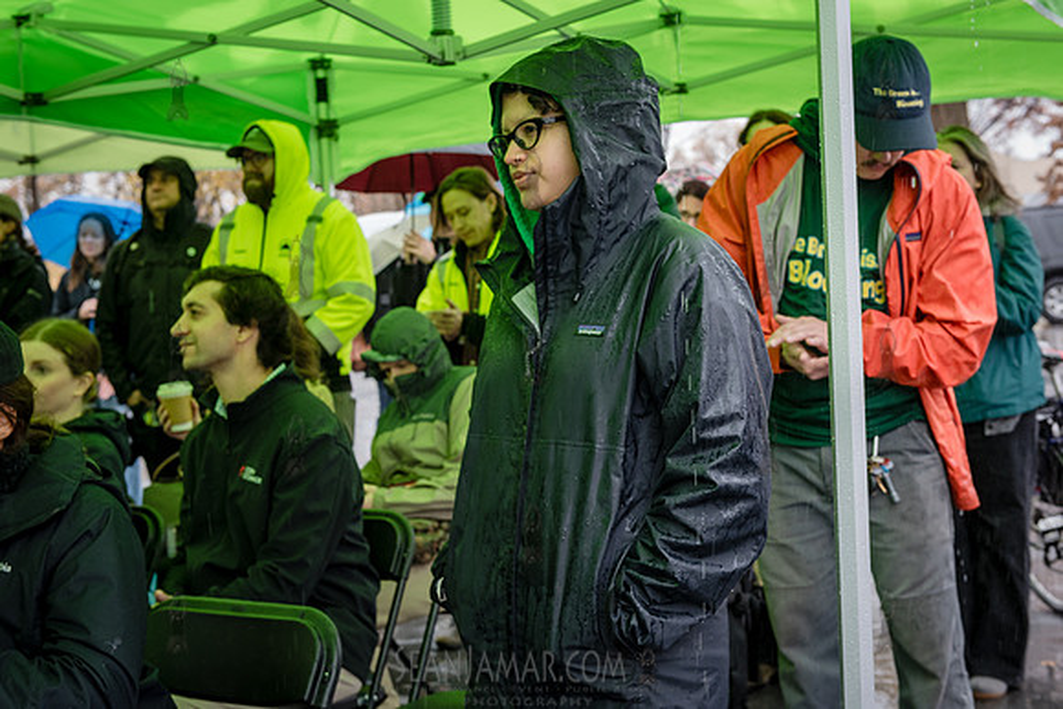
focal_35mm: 52
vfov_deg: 26.0
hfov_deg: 38.2
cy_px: 354
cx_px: 532
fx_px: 1534
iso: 640
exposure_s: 1/200
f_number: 5.6
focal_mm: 48
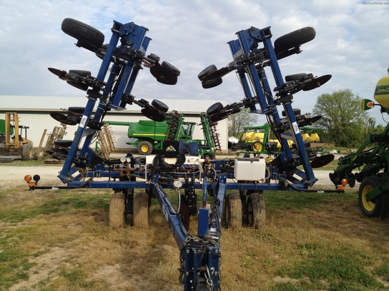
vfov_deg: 40.7
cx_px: 194
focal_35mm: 35
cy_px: 146
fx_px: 393
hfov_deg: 52.6
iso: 64
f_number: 2.4
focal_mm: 4.28
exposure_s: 1/1114
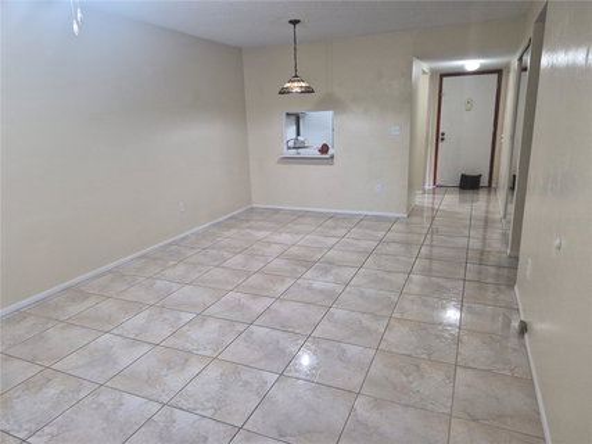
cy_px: 222
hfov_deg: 73.9
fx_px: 393
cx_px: 296
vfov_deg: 58.9
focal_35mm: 23
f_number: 1.8
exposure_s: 1/120
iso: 400
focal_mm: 5.4
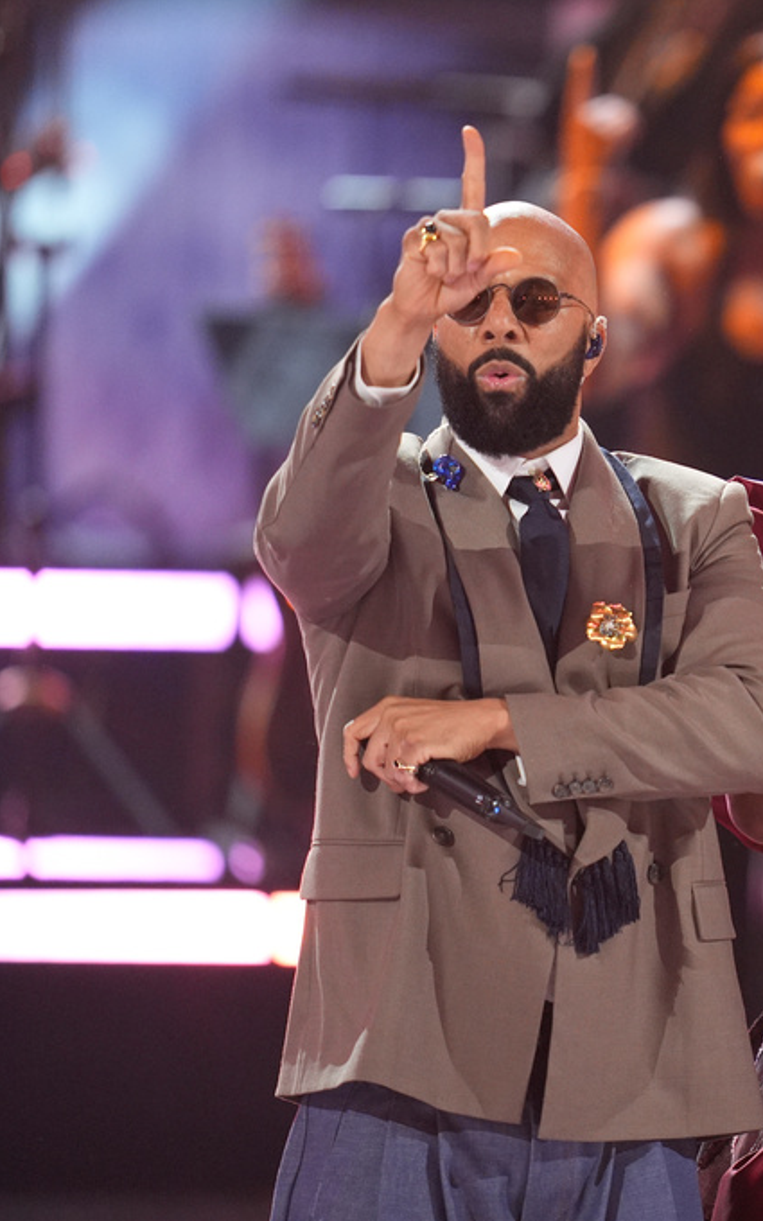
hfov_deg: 2.1
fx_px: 20428
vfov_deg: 3.4
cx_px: 871
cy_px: 610
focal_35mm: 614
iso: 3200
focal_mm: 400
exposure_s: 1/800
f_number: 2.8
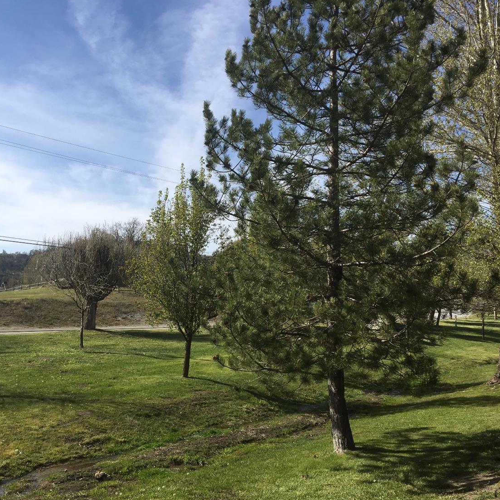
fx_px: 572
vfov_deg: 47.2
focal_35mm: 35
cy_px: 250
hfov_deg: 47.0
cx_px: 202
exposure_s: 1/2137
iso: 25
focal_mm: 4.15
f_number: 2.2
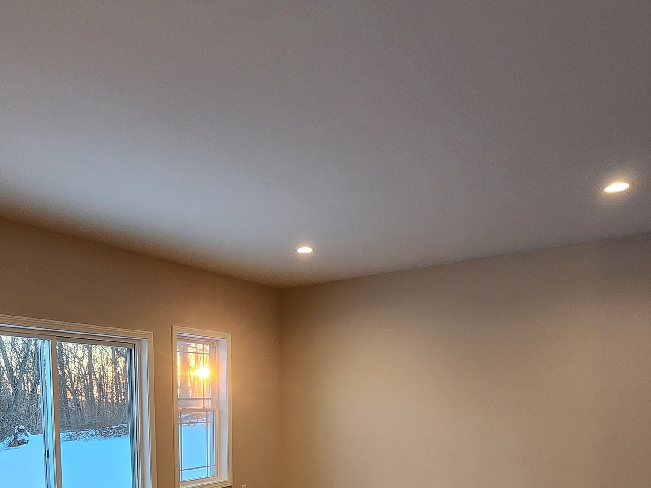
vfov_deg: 46.1
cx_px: 263
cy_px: 445
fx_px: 508
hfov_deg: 64.8
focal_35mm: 27
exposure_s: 1/60
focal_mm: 2.2
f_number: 2.2
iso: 160
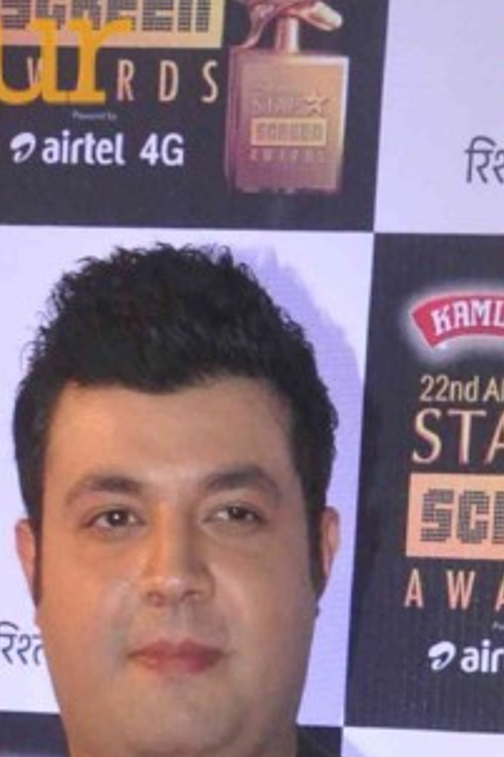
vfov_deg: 7.4
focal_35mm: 261
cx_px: 188
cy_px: 1782
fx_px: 5497
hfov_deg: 5.2
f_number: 9
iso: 1600
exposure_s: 1/200
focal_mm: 35
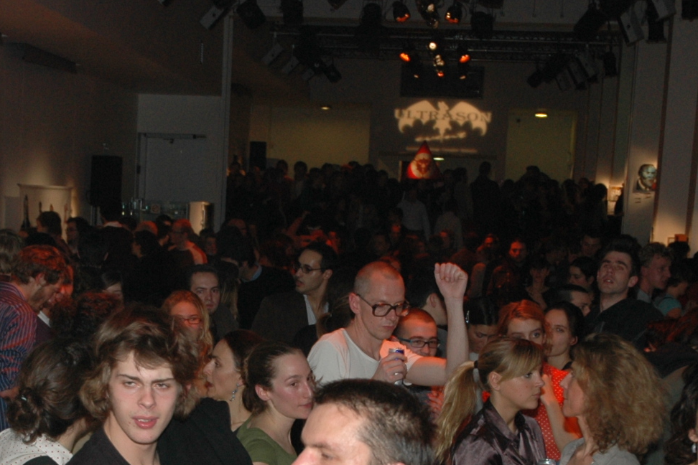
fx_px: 1942
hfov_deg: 20.2
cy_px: 469
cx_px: 168
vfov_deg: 13.5
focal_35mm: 100
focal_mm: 29
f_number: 5
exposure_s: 1/60
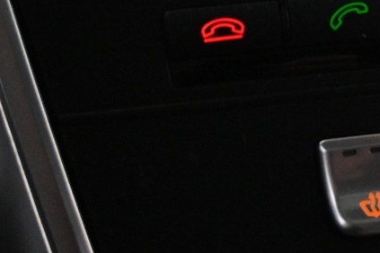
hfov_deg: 12.1
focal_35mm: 158
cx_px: 661
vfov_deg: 8.6
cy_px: -54
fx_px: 1667
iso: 4000
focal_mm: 27.5
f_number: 4.5
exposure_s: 1/40
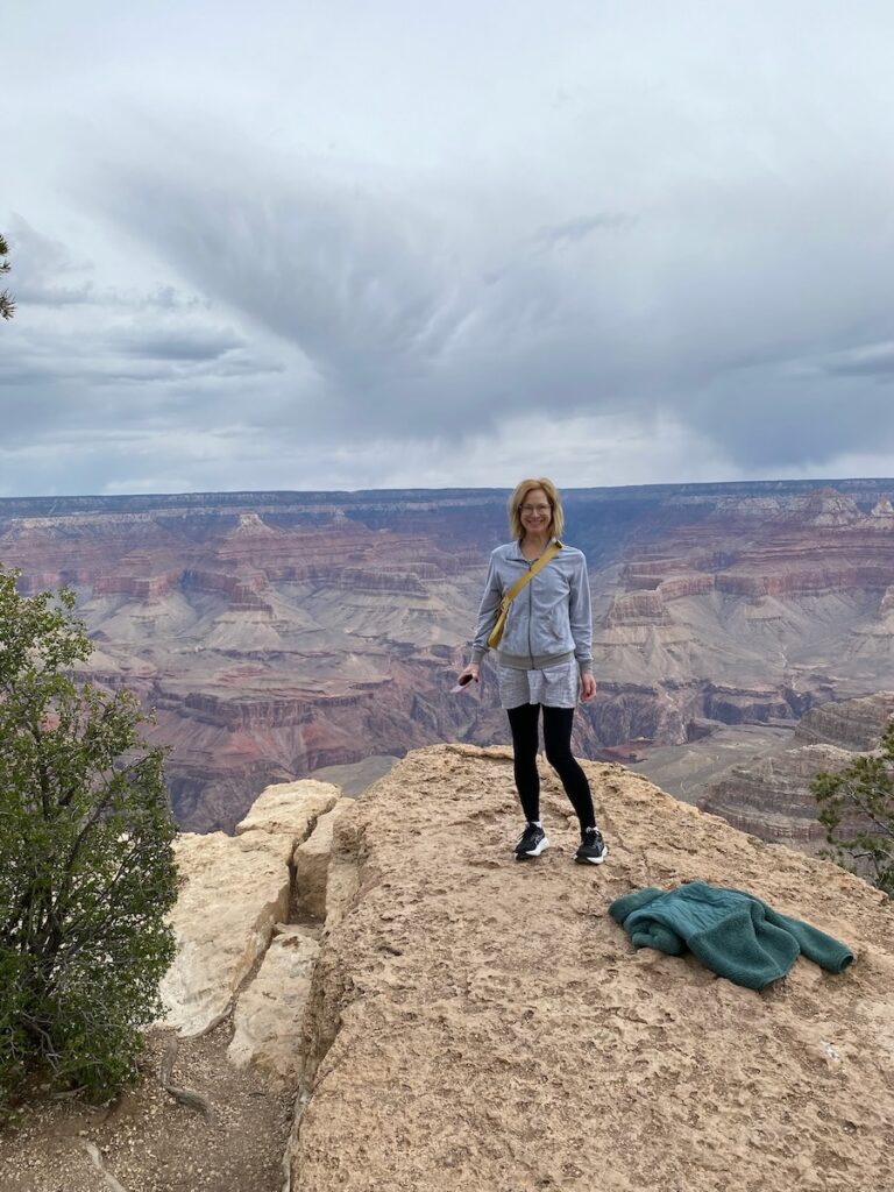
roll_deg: +1.2
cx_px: 447
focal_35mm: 26
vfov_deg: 67.3
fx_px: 895
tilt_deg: -4.5
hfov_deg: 53.1
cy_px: 596
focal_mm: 4.25
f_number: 1.8
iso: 32
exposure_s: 1/4115
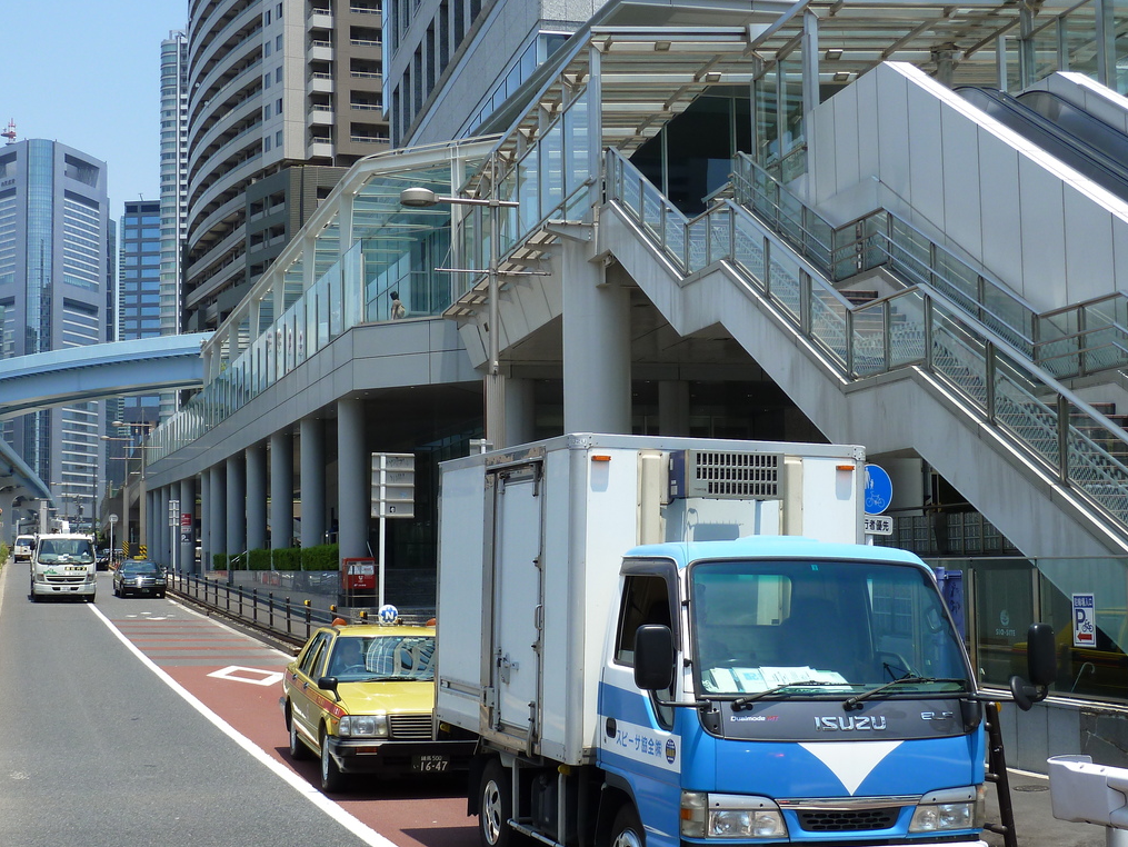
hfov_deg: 36.8
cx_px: 573
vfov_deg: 28.0
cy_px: 432
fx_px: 1695
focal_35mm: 52
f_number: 4
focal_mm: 7.3
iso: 80
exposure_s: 1/400
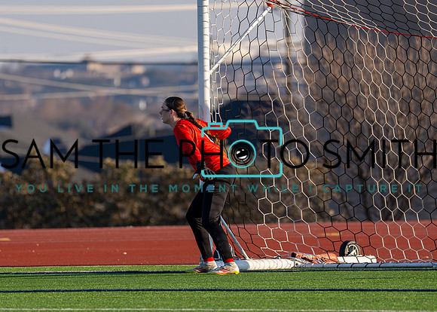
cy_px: 158
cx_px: 200
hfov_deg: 4.0
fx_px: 6292
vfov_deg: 2.8
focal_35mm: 507
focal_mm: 200
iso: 200
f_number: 2.8
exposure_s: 1/2500
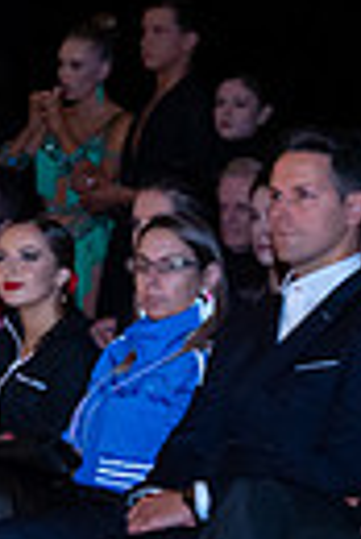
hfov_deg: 5.2
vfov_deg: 8.2
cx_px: -826
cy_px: 415
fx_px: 3735
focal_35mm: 249
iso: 3200
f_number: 4
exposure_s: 1/400
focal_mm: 56
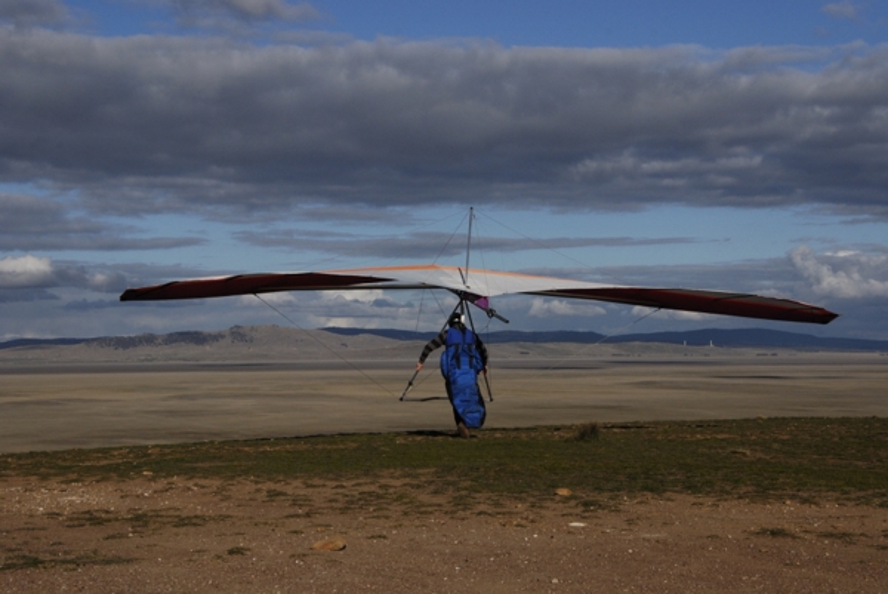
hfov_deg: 29.2
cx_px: 444
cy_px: 297
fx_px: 1703
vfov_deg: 19.8
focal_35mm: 69
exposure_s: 1/800
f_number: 16
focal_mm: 46
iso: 400
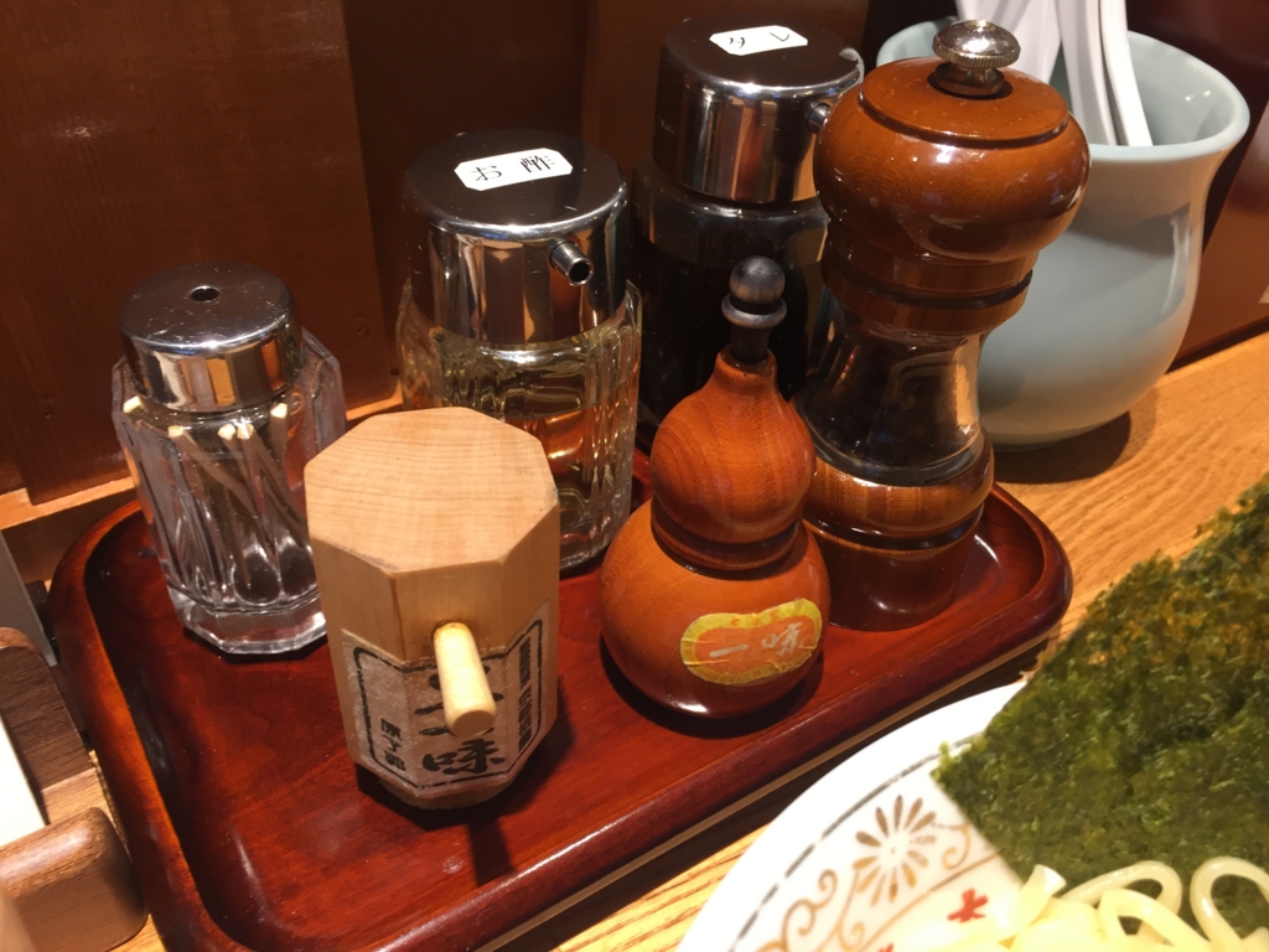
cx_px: 634
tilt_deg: -40.8
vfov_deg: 48.2
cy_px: 476
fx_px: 1063
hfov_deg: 61.7
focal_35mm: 29
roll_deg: -3.9
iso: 32
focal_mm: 4.15
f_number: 2.2
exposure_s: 1/30
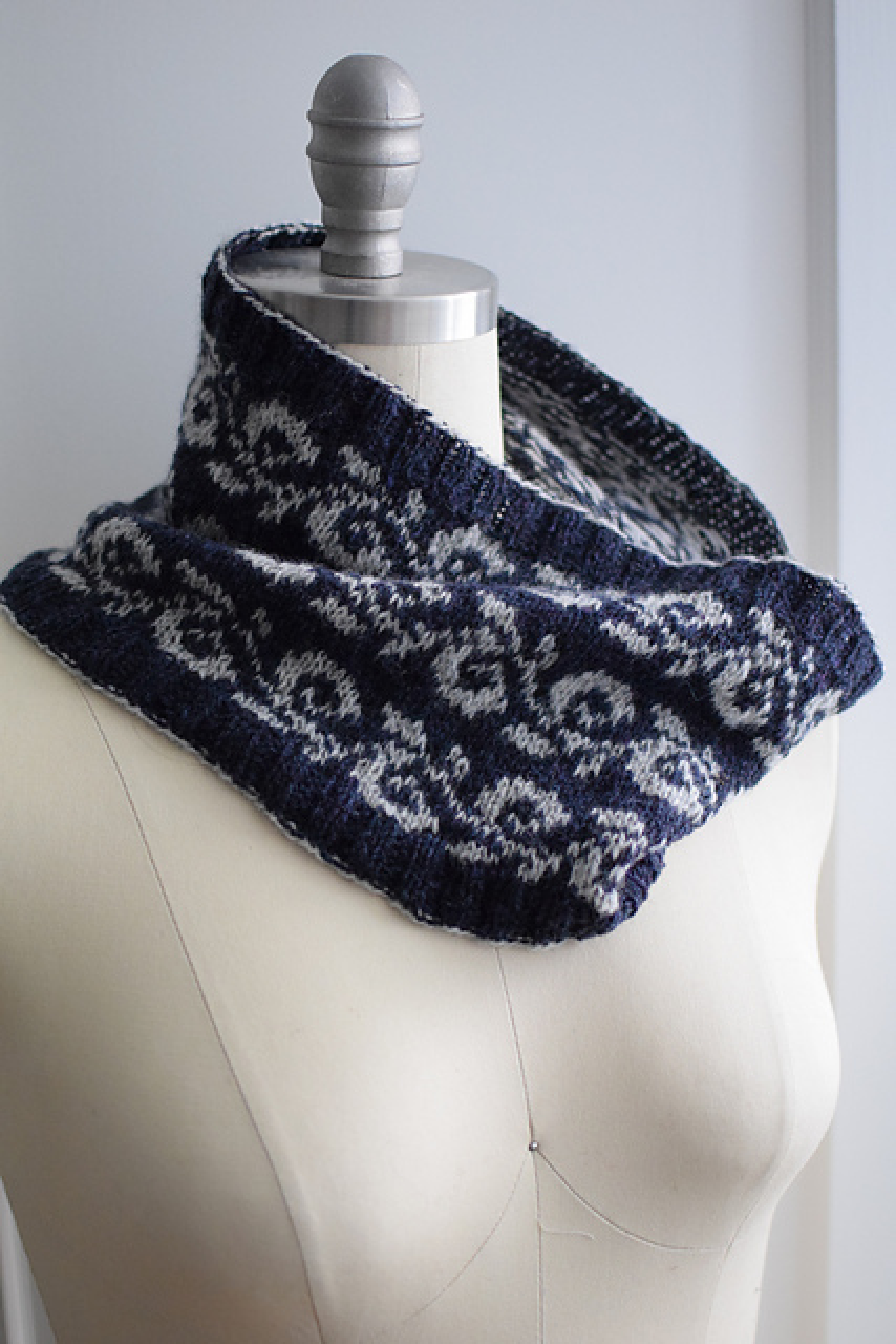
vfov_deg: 37.8
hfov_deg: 25.8
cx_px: 448
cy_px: 672
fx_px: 1959
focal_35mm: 52
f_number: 2
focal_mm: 35
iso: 3200
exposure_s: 1/160
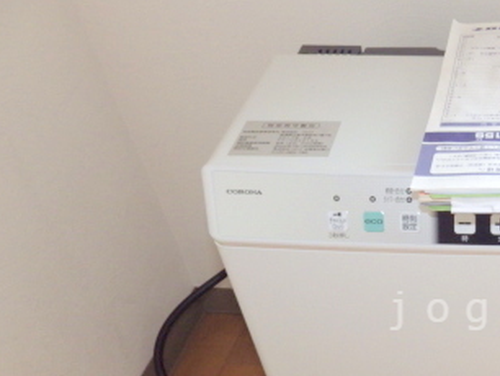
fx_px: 665
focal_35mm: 46
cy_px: 311
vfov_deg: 30.6
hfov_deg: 36.9
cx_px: 502
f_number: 3.1
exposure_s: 1/45
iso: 125
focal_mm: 4
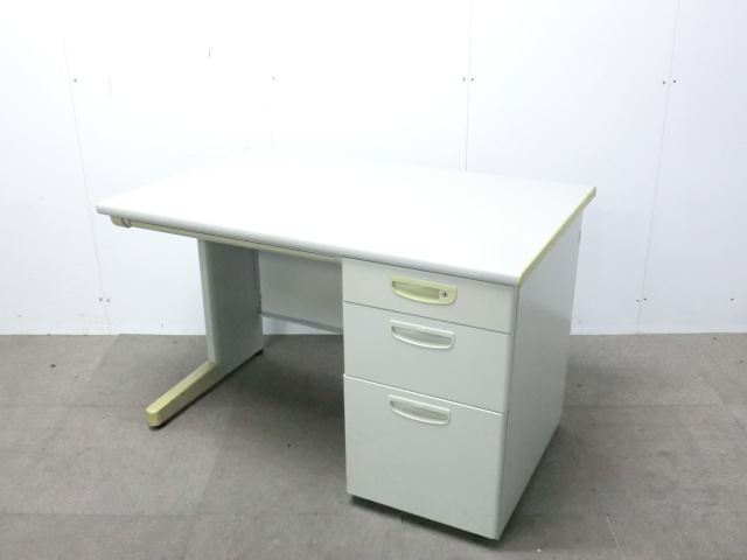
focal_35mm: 38
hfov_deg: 49.0
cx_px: 374
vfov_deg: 37.7
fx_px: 820
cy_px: 280
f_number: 3.9
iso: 800
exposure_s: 1/25
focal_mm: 6.9
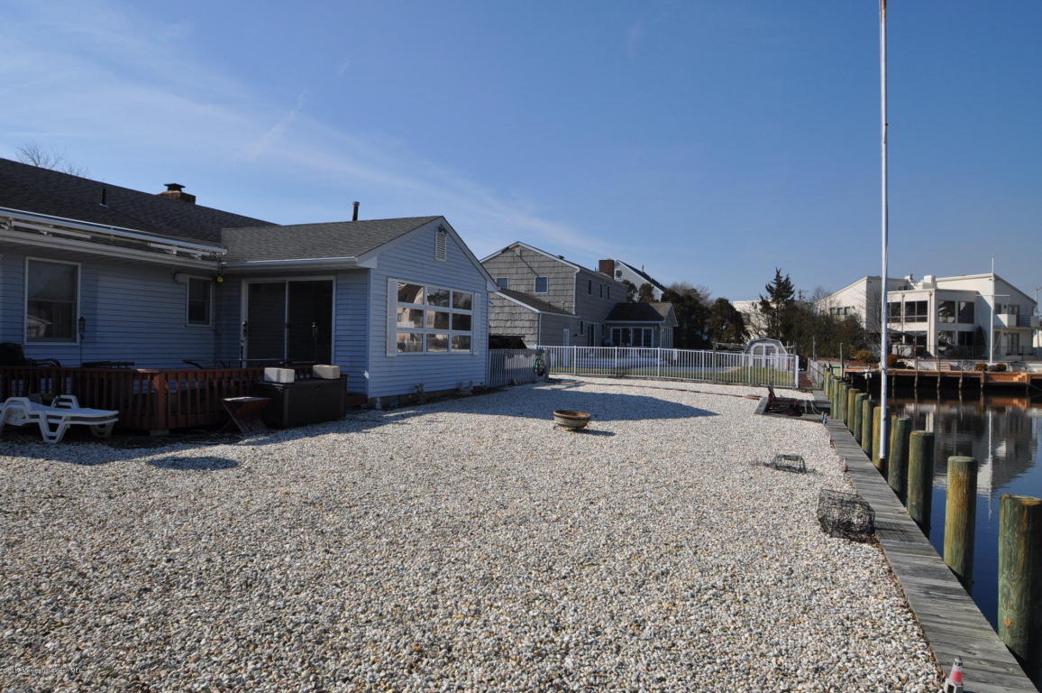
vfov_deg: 53.0
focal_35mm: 24
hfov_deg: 73.8
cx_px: 521
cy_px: 346
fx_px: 694
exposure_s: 1/400
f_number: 10
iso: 200
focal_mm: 16
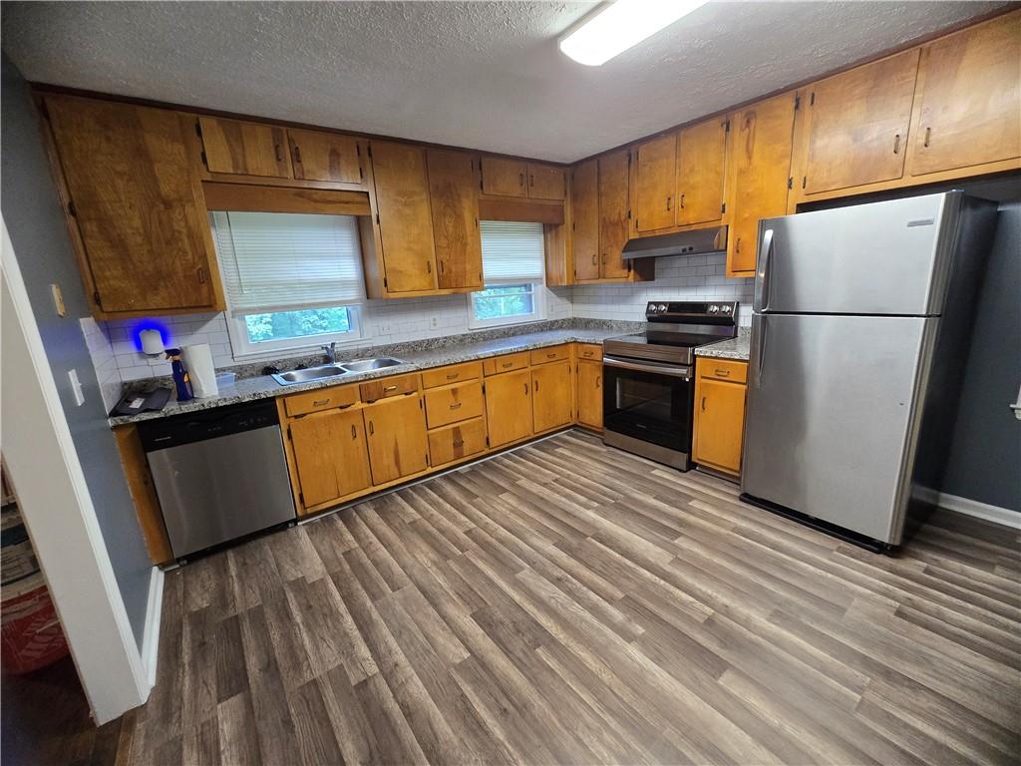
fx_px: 383
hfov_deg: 106.2
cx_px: 510
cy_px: 383
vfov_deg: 89.9
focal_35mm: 13
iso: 320
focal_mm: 2.2
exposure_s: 1/60
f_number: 2.2
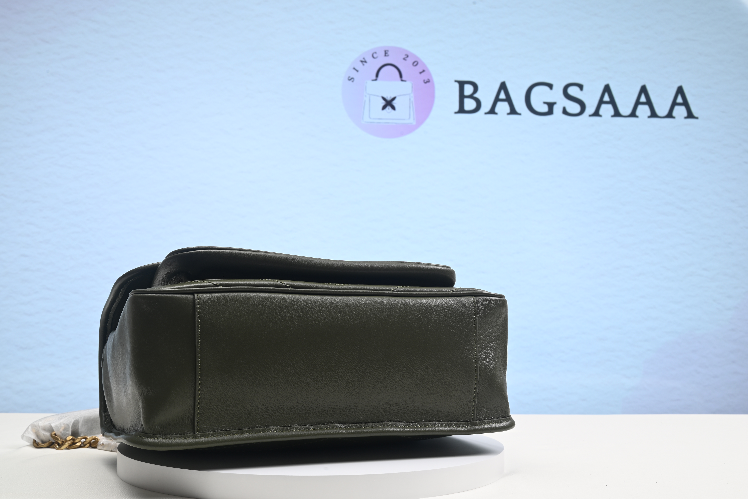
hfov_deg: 45.4
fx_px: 894
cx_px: 374
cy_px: 250
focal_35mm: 43
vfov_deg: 31.2
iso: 110
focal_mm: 43
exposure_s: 1/2.5
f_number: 16
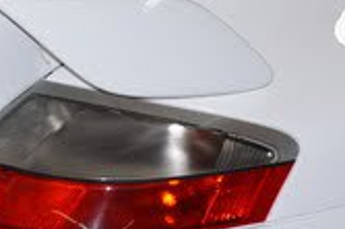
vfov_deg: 8.3
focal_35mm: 165
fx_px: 1583
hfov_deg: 12.4
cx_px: 250
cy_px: 50
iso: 200
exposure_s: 1/200
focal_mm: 23
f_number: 3.5
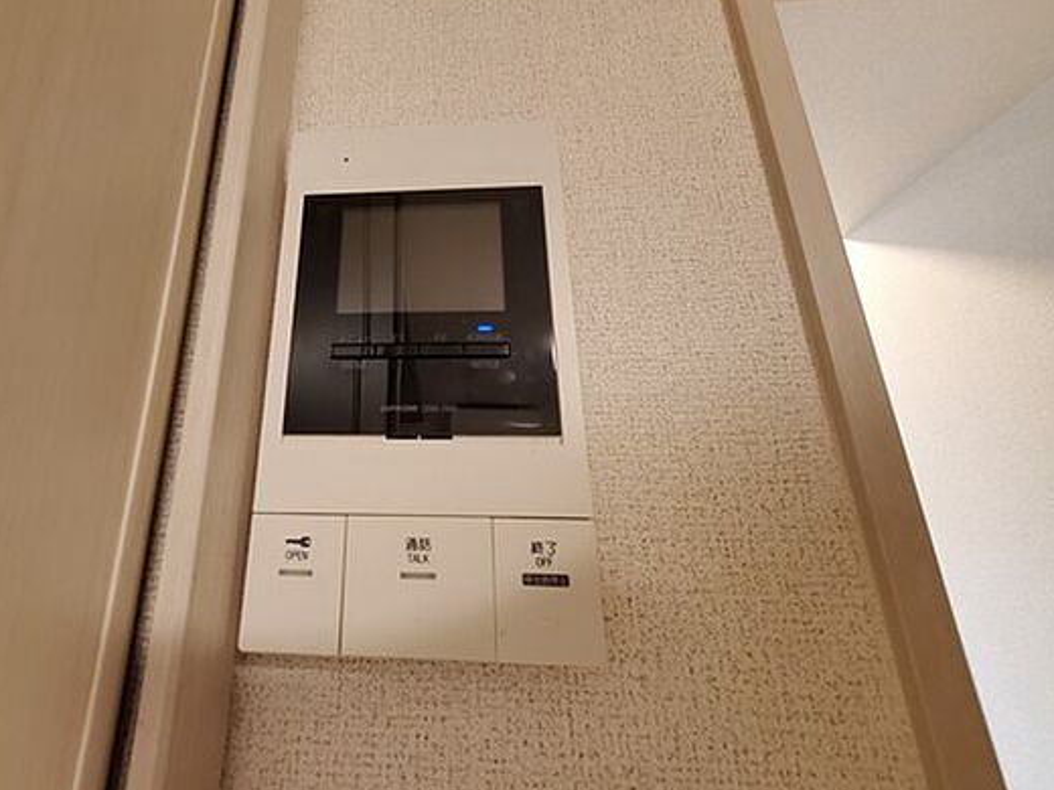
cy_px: 352
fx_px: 487
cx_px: 413
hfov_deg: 93.1
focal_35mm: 16
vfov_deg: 77.8
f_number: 2.2
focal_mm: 1.8
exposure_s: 1/30
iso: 400
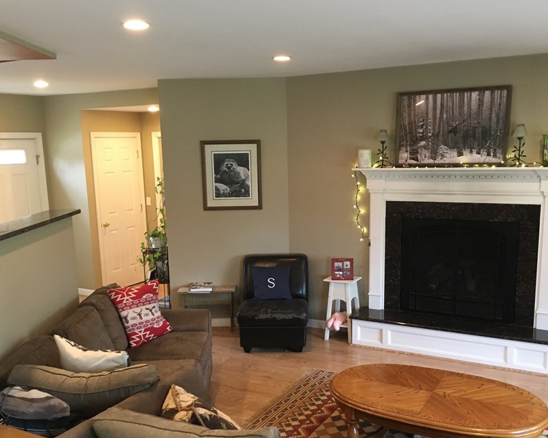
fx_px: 584
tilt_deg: -10.2
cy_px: 258
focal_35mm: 36
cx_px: 281
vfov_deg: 41.0
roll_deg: +0.8
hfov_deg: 50.3
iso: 160
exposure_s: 1/30
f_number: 2.2
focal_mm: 4.15
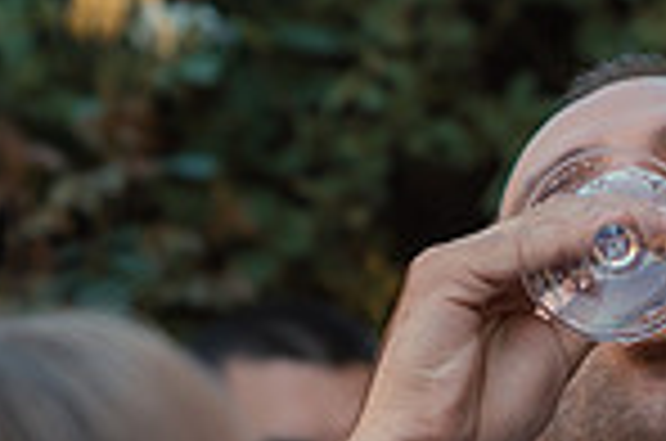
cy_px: 593
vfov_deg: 4.2
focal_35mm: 328
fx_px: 6055
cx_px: 678
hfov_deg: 6.3
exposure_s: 1/250
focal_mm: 62
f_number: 3.5
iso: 200
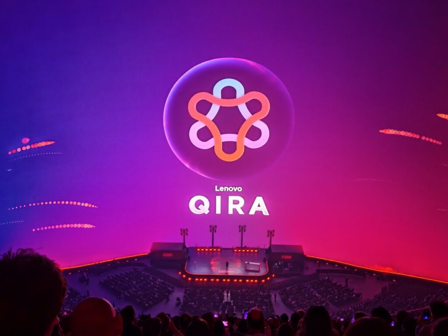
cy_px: 168
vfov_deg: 41.8
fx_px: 440
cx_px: 224
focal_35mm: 34
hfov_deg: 54.0
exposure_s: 1/60
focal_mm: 6.55
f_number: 1.6
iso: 320
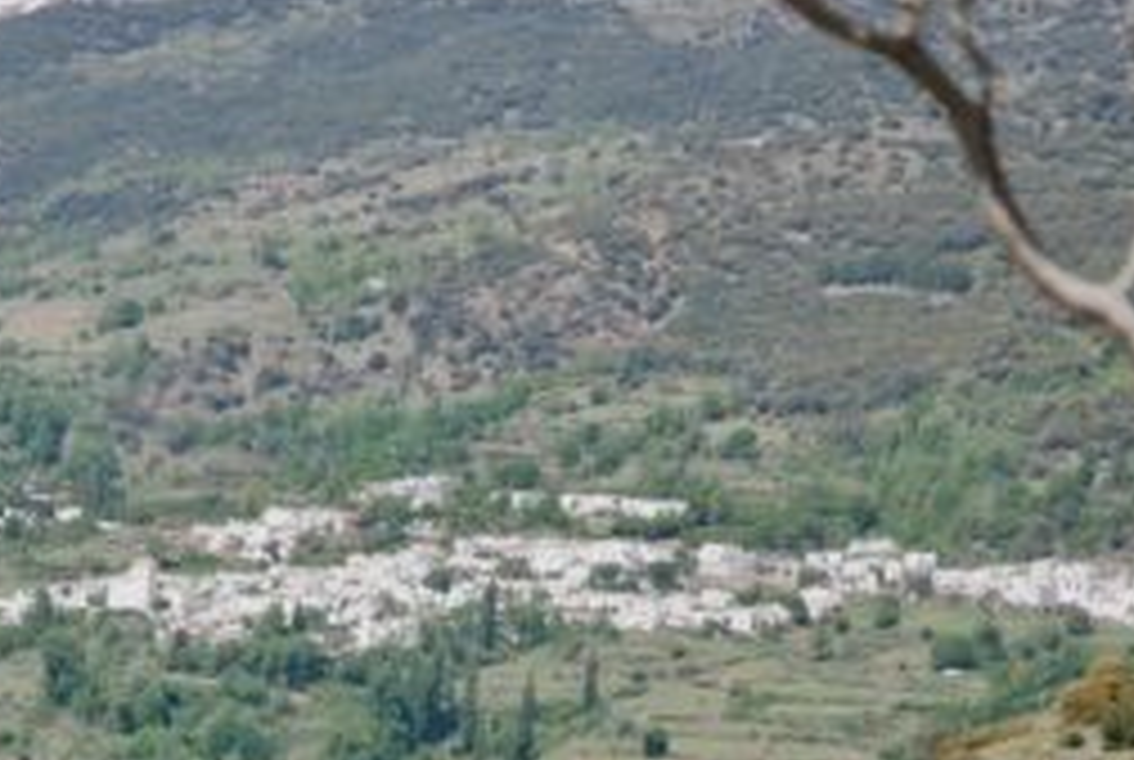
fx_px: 6564
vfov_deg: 6.6
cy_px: 659
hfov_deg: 9.9
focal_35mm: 208
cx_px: 477
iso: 180
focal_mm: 70
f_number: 5.6
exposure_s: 1/500
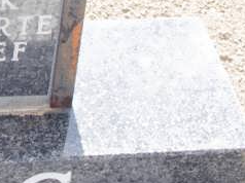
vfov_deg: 7.8
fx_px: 1336
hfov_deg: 10.0
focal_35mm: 189
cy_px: -21
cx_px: -179
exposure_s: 1/125
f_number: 11
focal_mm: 26.25
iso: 800
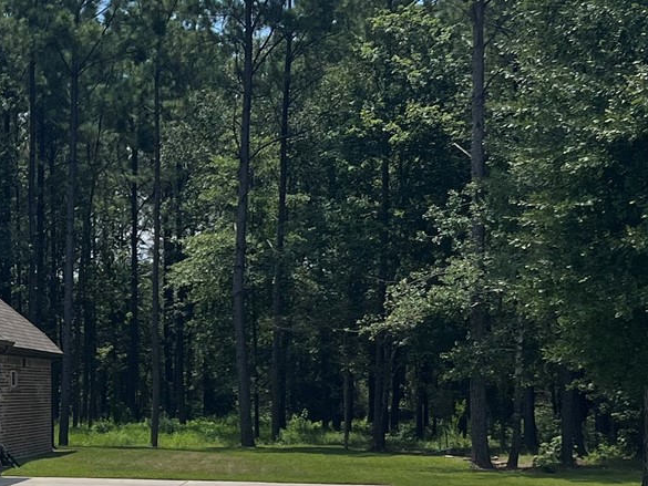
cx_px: -24
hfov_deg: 20.7
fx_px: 1704
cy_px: 390
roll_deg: -0.3
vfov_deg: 16.1
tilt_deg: -0.3
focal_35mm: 91
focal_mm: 5.7
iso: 50
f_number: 1.5
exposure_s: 1/6993
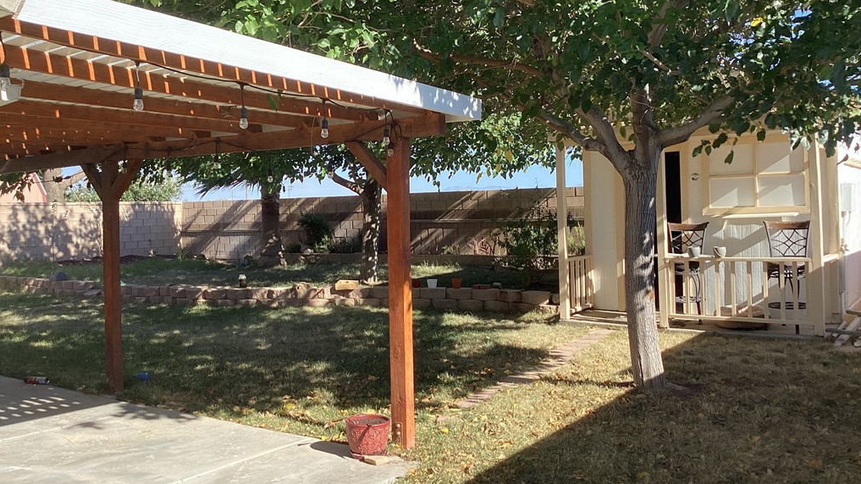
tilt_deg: -1.4
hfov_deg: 58.0
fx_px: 776
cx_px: 428
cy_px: 214
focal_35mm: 34
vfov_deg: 34.6
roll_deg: +1.7
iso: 25
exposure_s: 1/509
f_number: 2.4
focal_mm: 3.3
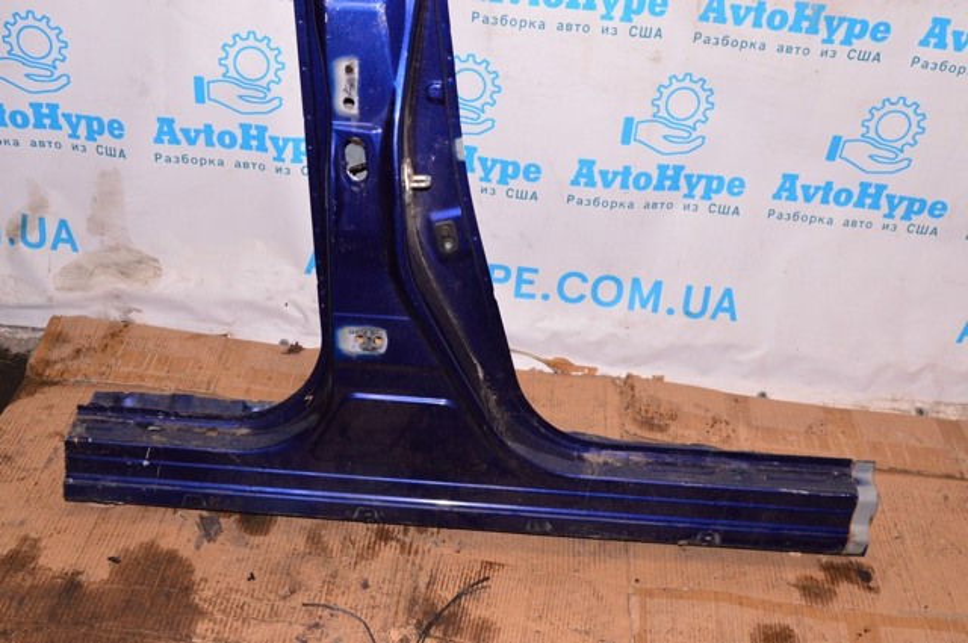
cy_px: 322
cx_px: 484
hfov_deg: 48.0
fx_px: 1088
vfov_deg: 32.9
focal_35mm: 40
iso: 1600
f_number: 8
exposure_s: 1/200
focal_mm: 27
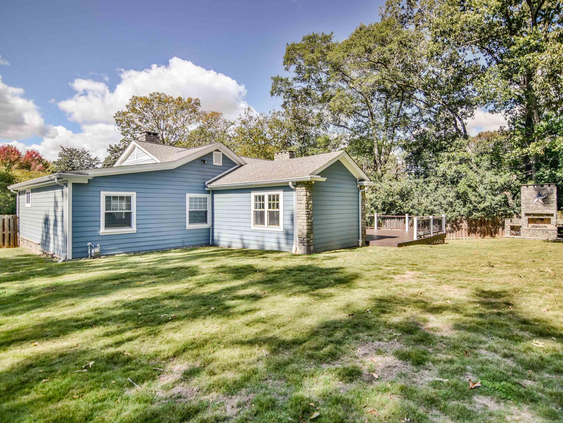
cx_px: 294
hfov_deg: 85.9
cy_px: 205
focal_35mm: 19
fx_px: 302
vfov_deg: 69.9
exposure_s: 1/1250
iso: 160
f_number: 2.8
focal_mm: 11
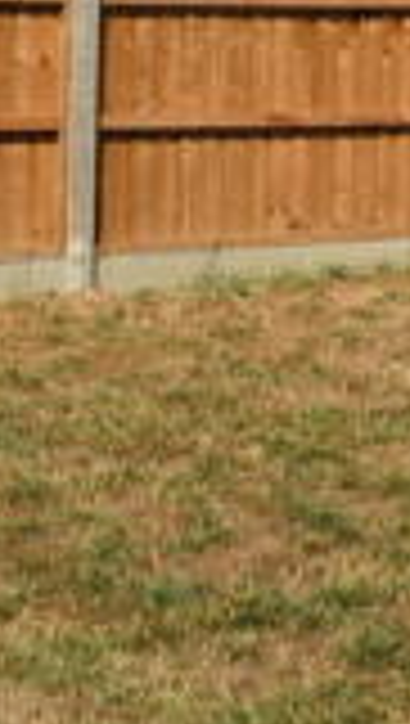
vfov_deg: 18.2
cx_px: 777
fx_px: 2215
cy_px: 25
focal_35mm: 115
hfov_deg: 9.9
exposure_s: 1/400
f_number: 10
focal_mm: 18
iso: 200
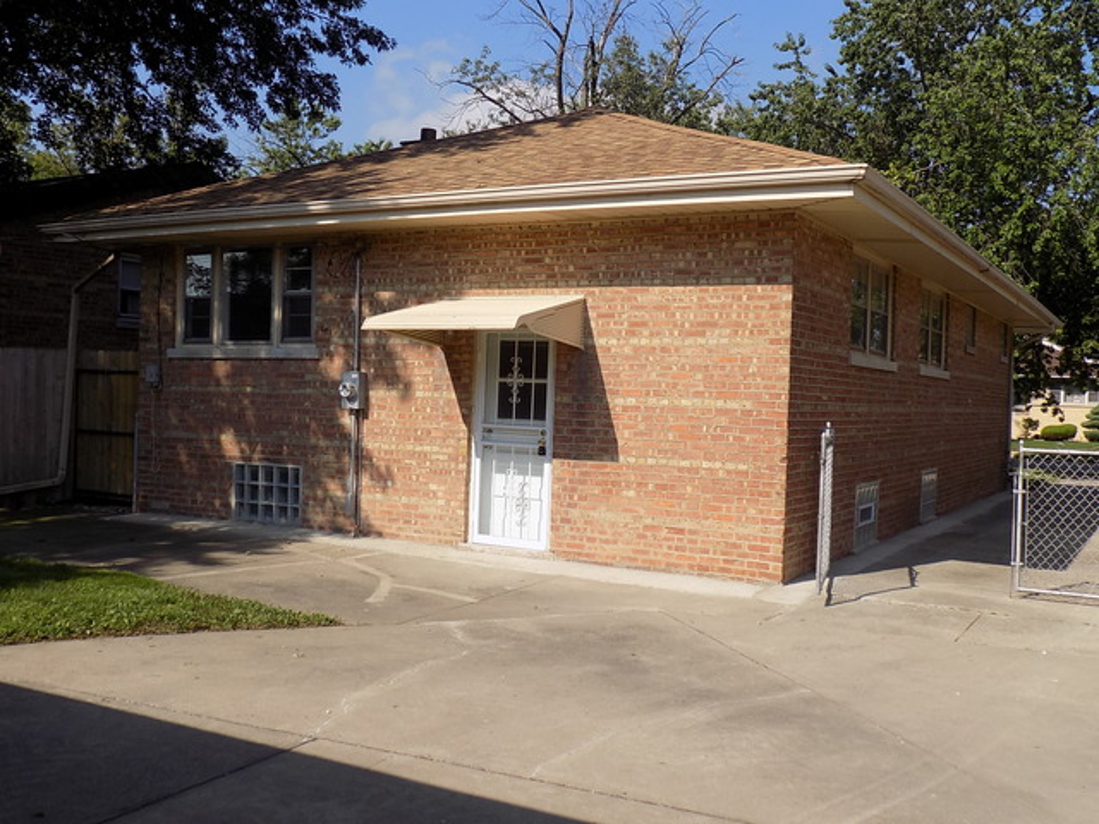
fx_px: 1079
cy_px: 412
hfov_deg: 54.0
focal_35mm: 34
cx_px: 550
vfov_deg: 41.8
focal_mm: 6.1
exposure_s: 1/1000
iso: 80
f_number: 3.4
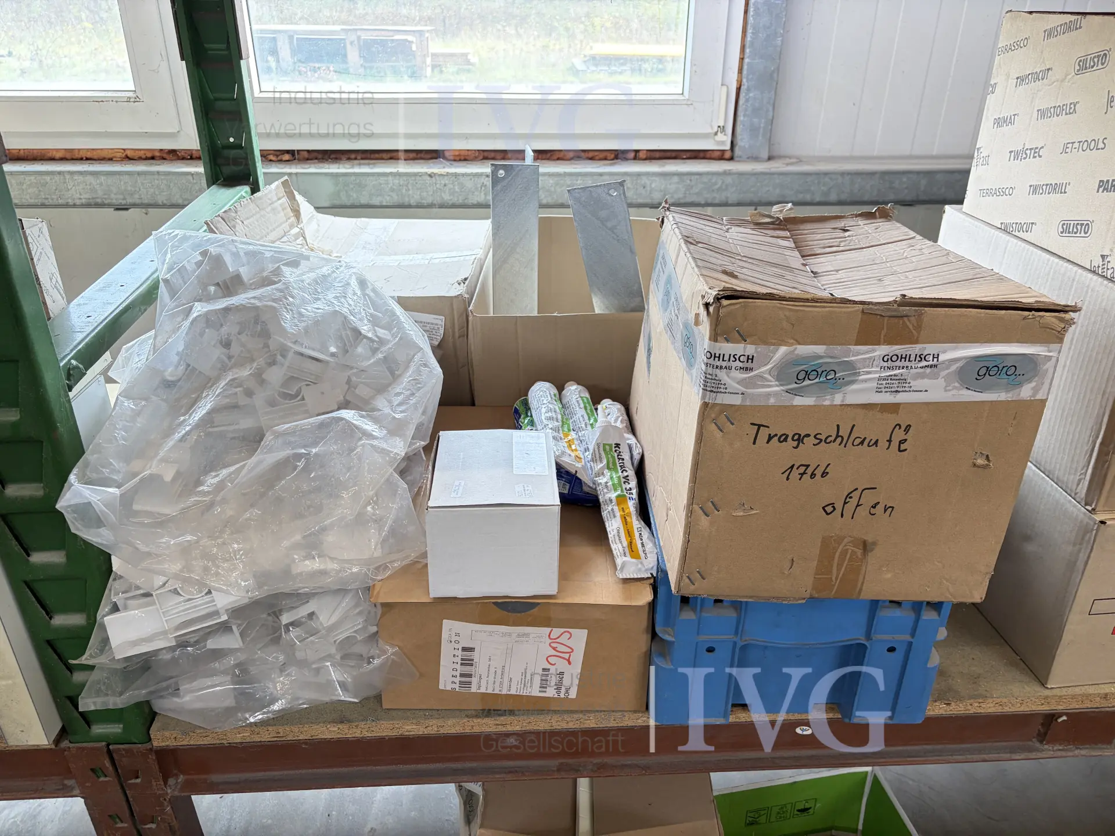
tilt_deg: -29.6
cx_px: 558
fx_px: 837
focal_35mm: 26
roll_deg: -0.7
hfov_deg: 67.3
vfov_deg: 53.1
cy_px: 418
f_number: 1.6
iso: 125
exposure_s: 1/84
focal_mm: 5.96
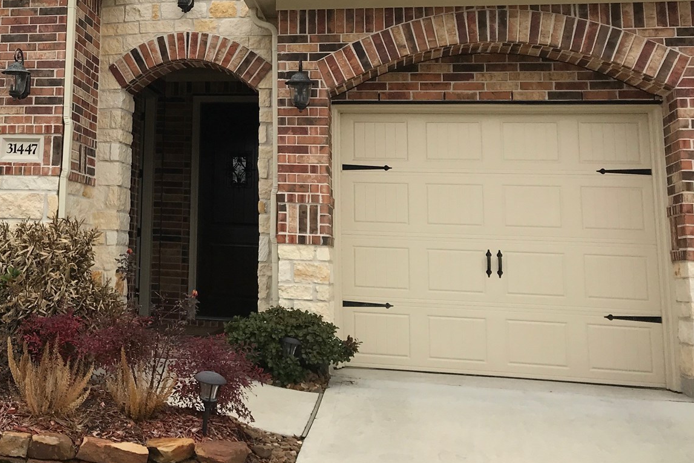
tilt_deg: +10.9
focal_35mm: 52
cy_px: 82
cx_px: 117
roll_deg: -2.1
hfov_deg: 36.6
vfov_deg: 25.5
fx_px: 1003
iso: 20
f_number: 1.8
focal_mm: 3.99
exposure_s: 1/275
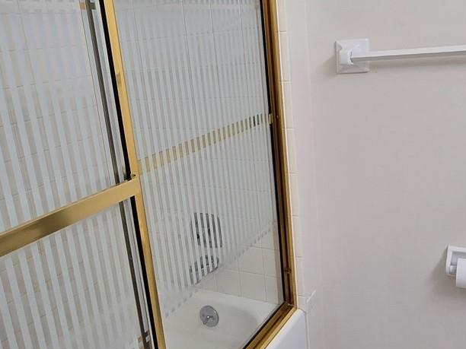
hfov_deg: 53.9
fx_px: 458
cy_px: 176
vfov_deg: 41.8
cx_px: 244
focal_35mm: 34
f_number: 2.2
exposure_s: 1/60
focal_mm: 2.2
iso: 100
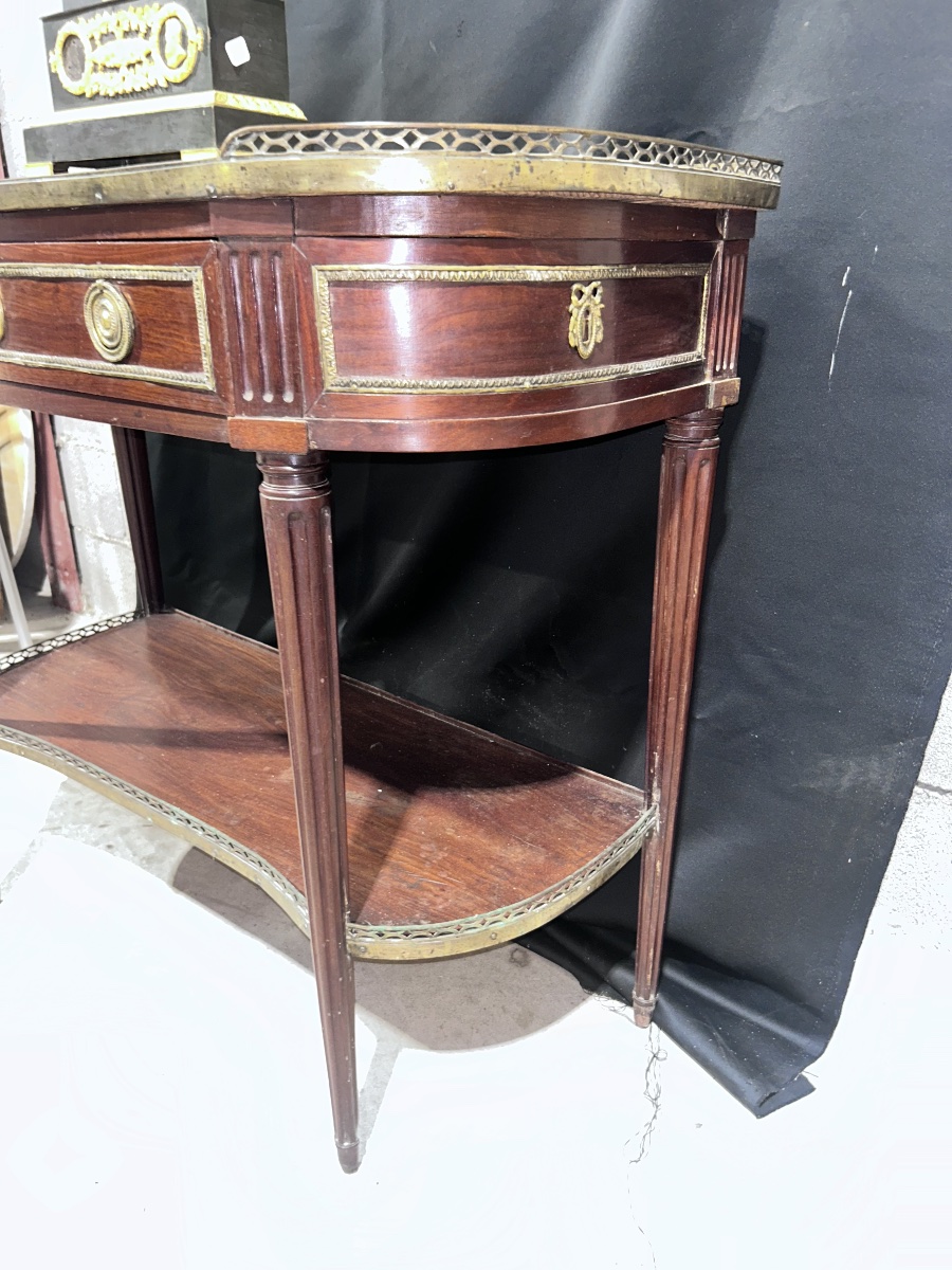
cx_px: 476
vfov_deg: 67.3
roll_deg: -0.2
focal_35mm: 26
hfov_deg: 53.1
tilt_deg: -24.4
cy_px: 635
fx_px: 953
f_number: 1.5
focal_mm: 5.7
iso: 64
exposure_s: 1/7
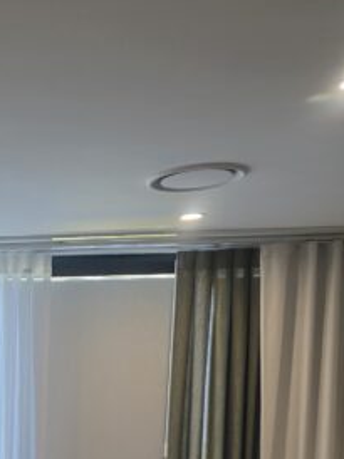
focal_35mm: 86
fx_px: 1141
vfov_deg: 20.7
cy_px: 600
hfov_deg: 14.7
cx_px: -299
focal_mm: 6.3
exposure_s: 1/100
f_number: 1.7
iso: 80
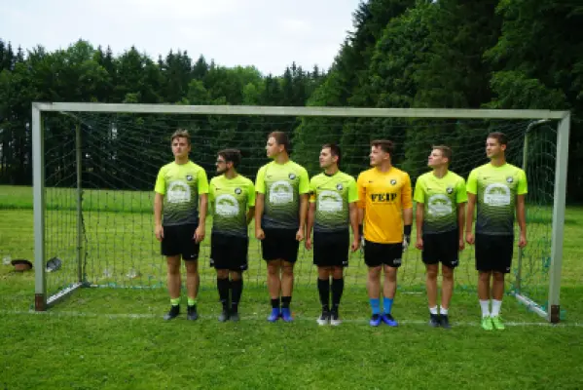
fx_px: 583
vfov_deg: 36.9
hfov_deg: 53.1
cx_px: 292
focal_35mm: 36
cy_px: 195
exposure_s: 1/80
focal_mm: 36
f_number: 7.1
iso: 100
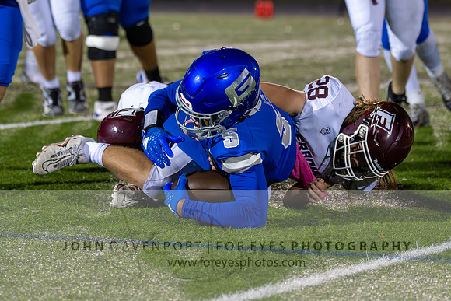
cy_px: 59
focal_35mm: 211
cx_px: 194
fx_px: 2641
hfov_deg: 9.8
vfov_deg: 6.5
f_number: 2.8
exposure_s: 1/1000
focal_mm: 110
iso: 9000
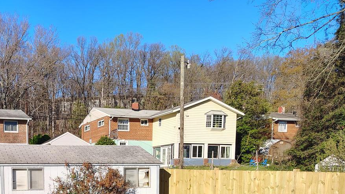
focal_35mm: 43
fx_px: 393
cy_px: 211
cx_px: 63
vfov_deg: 25.7
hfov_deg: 44.7
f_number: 1.8
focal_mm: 5.56
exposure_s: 1/399
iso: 100
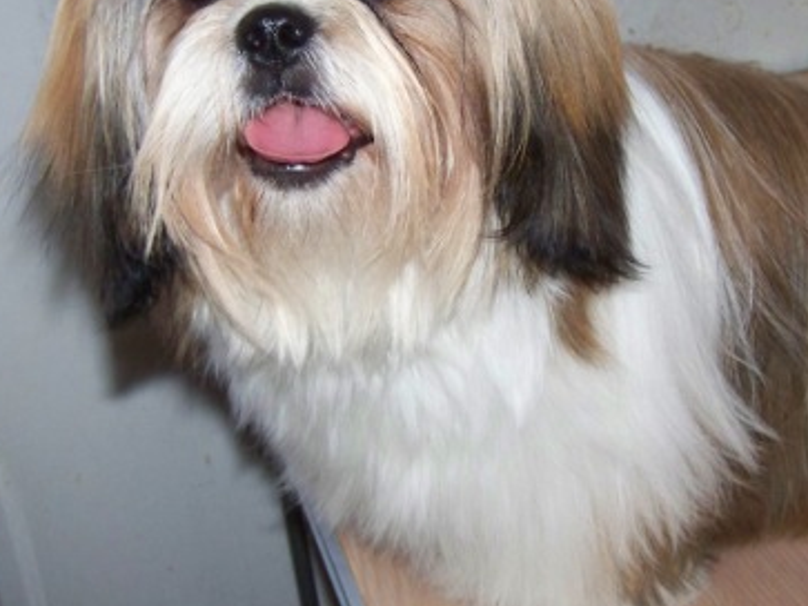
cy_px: 250
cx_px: 430
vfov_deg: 21.9
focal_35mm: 67
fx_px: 1563
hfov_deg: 29.0
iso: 200
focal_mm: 6.3
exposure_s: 1/30
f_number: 2.8
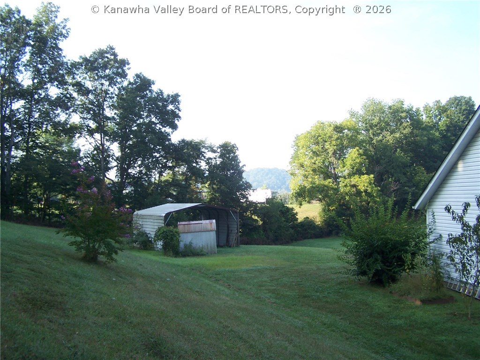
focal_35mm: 38
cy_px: 180
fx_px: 527
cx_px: 240
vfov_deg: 37.7
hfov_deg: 49.0
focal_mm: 6.3
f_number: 2.8
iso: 80
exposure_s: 1/250
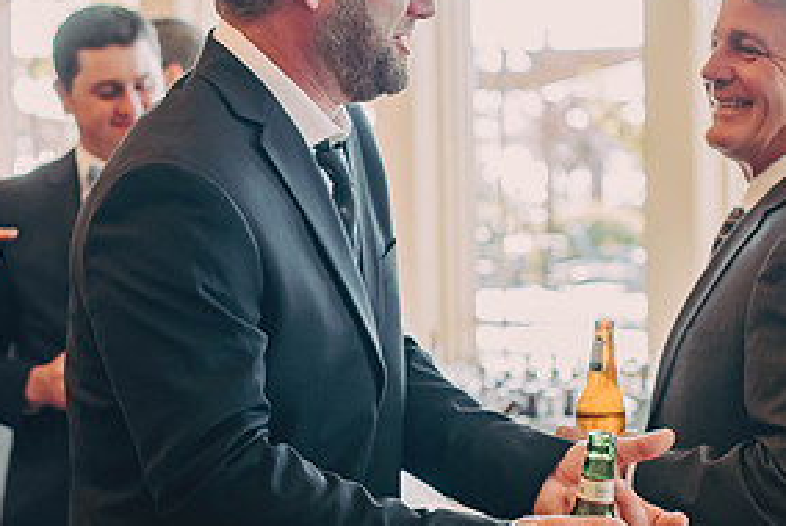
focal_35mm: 102
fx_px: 2229
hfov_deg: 19.9
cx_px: 246
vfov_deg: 13.5
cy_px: 273
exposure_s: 1/320
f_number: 2.8
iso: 320
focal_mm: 50
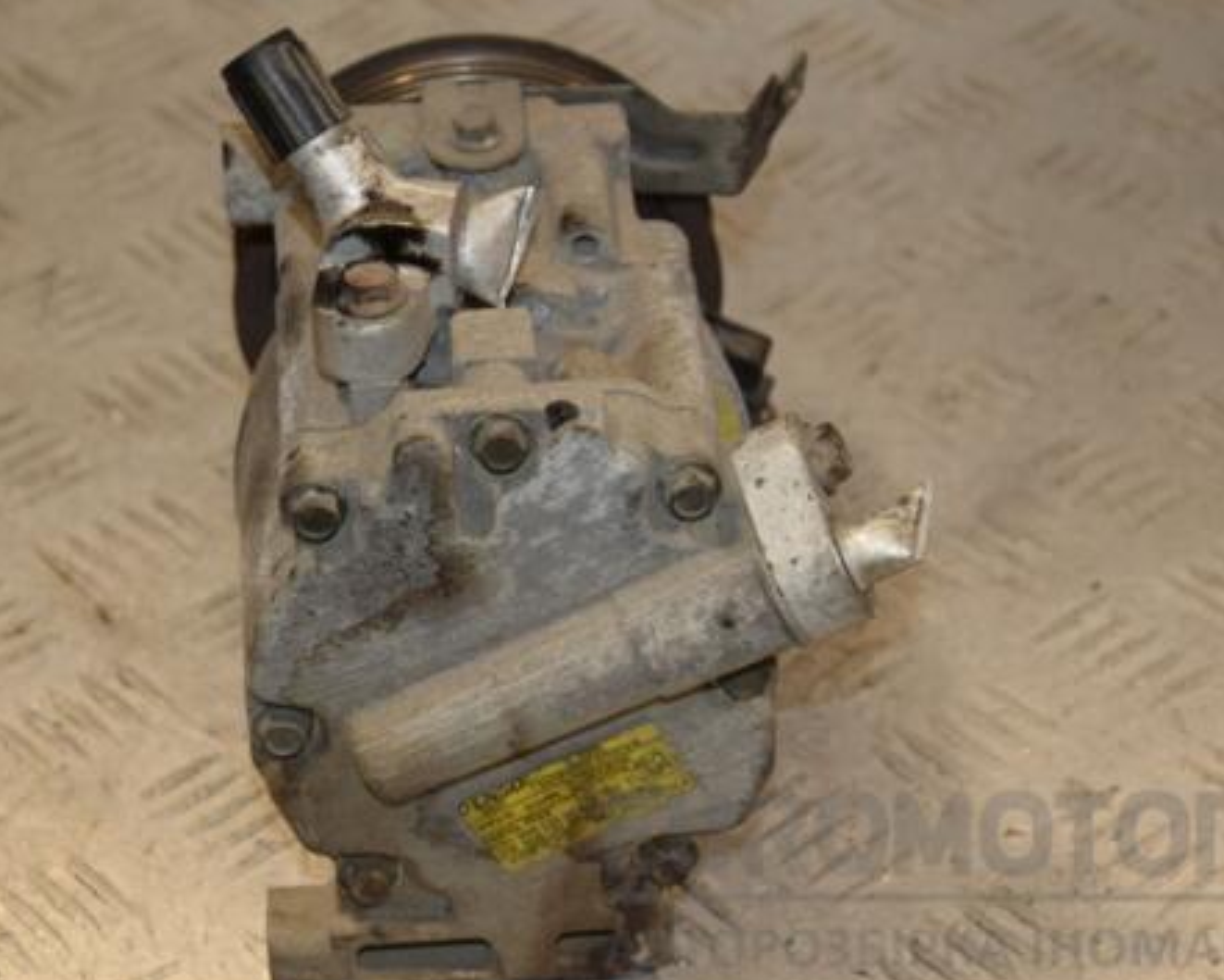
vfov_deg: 13.9
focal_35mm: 111
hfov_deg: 17.3
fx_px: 4022
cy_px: 464
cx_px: 552
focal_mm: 58
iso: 800
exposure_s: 1/200
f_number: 6.3
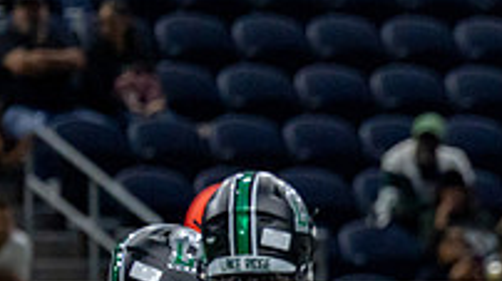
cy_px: 546
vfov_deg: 1.2
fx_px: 13480
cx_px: 767
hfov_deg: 2.1
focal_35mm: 1014
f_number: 2.8
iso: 1600
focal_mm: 200
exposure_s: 1/1600
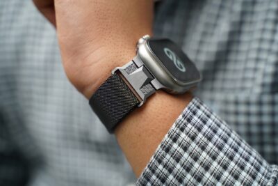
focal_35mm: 75
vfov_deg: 18.2
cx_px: 139
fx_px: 579
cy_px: 93
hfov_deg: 27.0
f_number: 4
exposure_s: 1/90
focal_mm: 75
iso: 1600
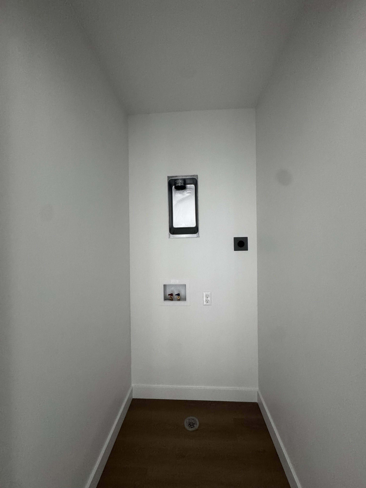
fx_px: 197
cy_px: 244
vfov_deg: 102.1
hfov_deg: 85.7
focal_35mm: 14
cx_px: 183
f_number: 2.2
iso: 400
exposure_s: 1/60
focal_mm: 2.22
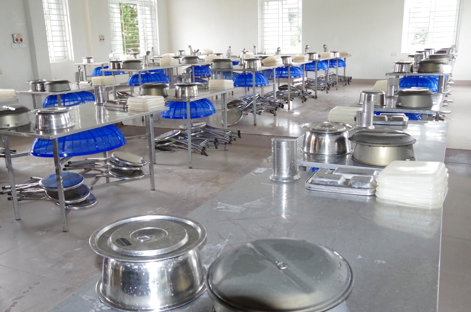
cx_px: 236
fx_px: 470
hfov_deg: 53.2
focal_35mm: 36
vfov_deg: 36.7
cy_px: 156
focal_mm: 24
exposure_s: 1/60
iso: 3200
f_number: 7.1
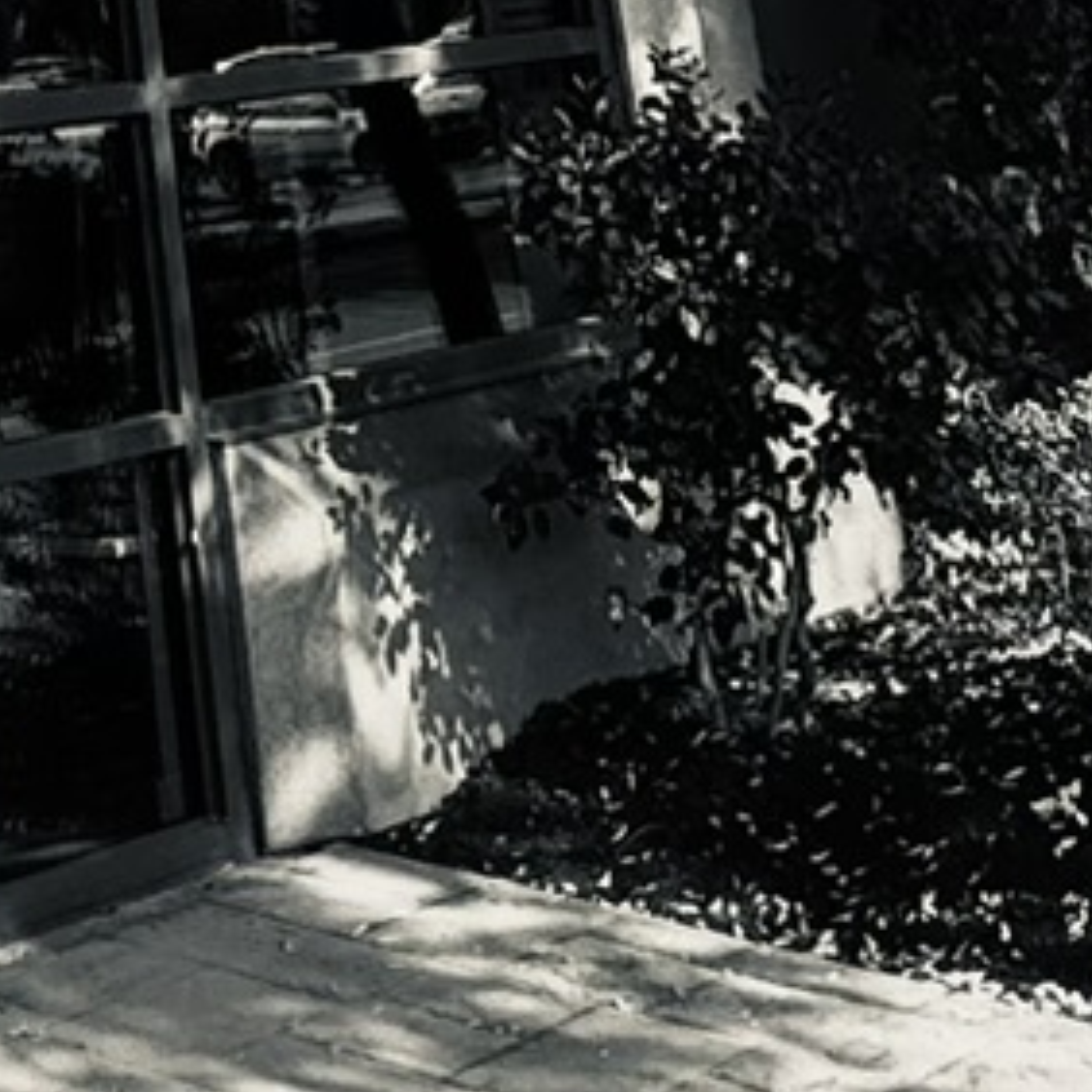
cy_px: -1077
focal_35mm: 90
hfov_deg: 18.9
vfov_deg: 15.5
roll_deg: +6.2
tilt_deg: +20.3
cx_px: 89
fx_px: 3212
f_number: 2.2
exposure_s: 1/591
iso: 40
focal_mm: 2.22
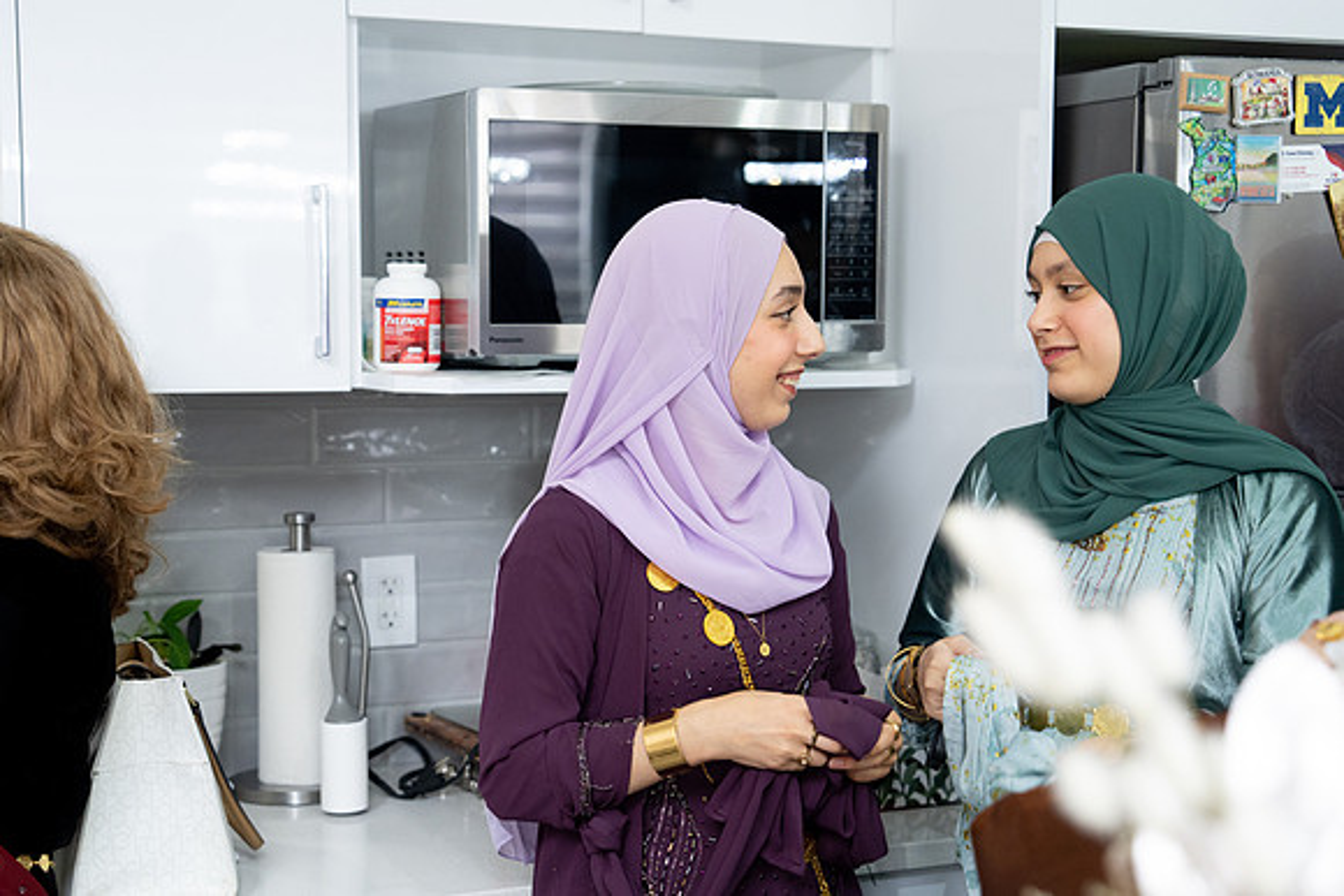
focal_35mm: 62
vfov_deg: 21.8
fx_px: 2329
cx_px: 636
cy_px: 450
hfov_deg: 32.2
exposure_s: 1/160
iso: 2000
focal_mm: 57
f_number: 2.8
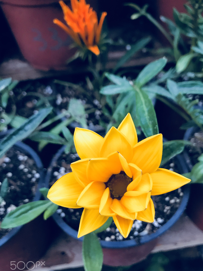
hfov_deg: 45.4
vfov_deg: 58.3
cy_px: 140
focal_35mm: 31
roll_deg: +1.8
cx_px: 111
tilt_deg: -44.4
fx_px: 242
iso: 100
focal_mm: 3.99
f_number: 1.8
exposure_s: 1/17
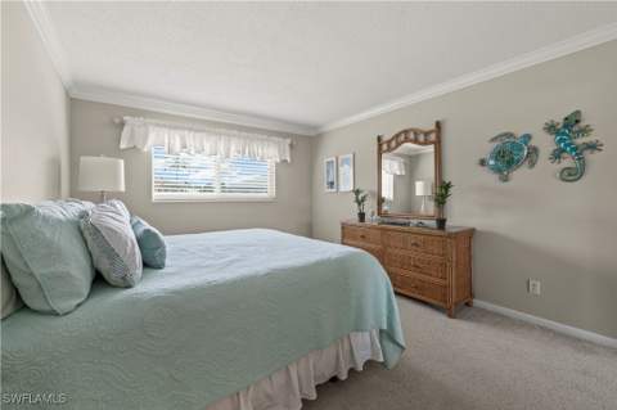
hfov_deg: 104.3
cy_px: 205
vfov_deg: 81.1
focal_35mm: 14
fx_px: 240
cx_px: 308
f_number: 13
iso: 200
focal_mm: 14
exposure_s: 1.6
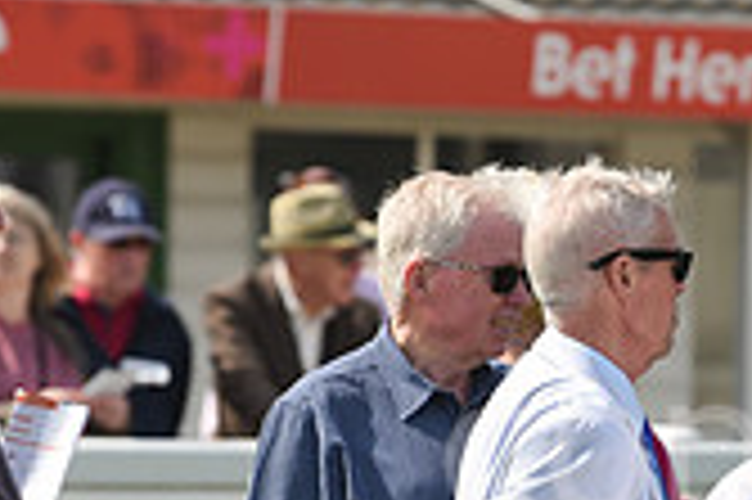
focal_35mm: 695
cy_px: 736
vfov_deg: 2.0
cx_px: 1036
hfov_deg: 3.0
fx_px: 14503
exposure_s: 1/2000
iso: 400
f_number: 5.6
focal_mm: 200
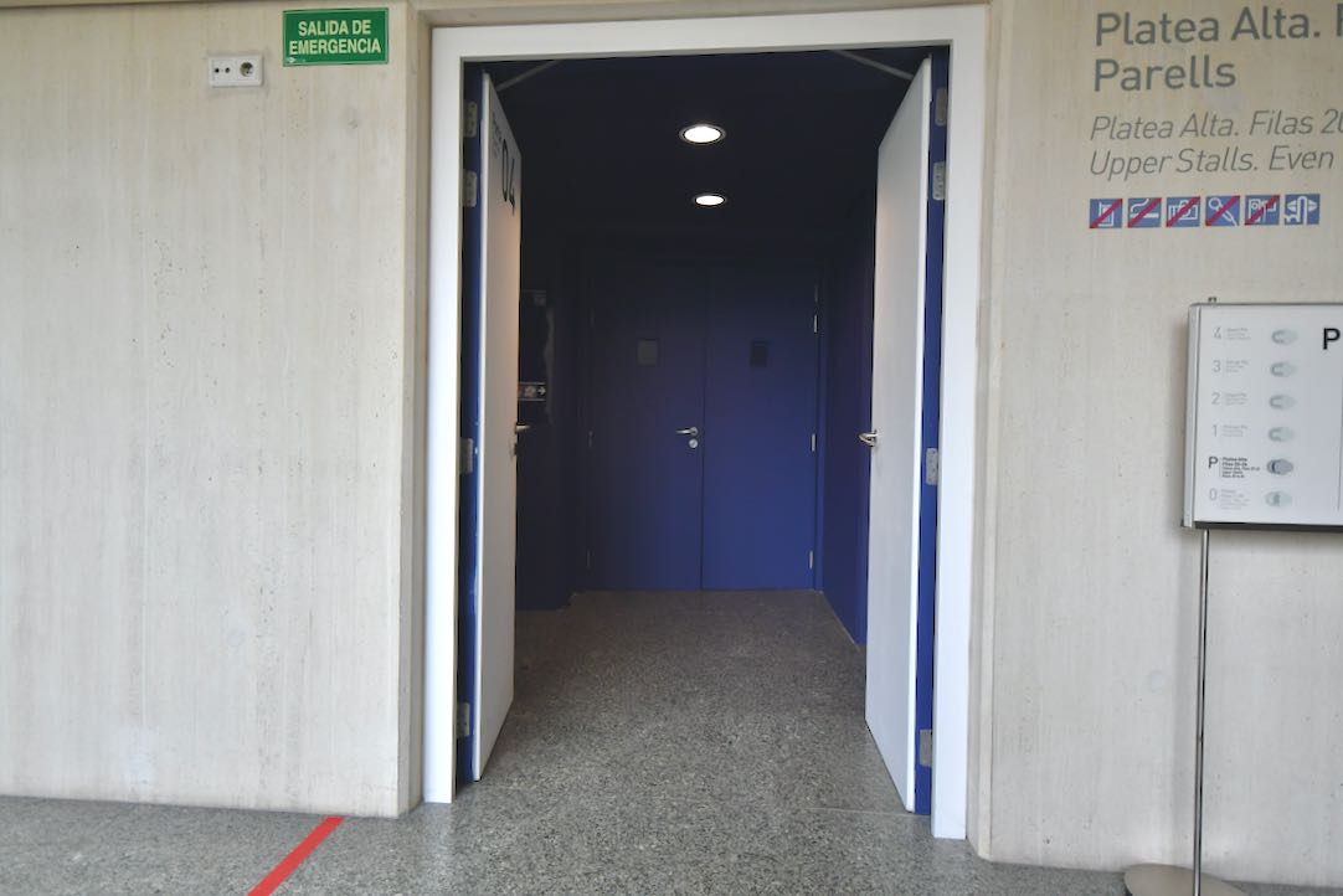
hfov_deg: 86.9
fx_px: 709
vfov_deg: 64.6
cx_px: 672
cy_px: 448
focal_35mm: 19
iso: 800
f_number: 4.5
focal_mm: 13
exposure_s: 1/200
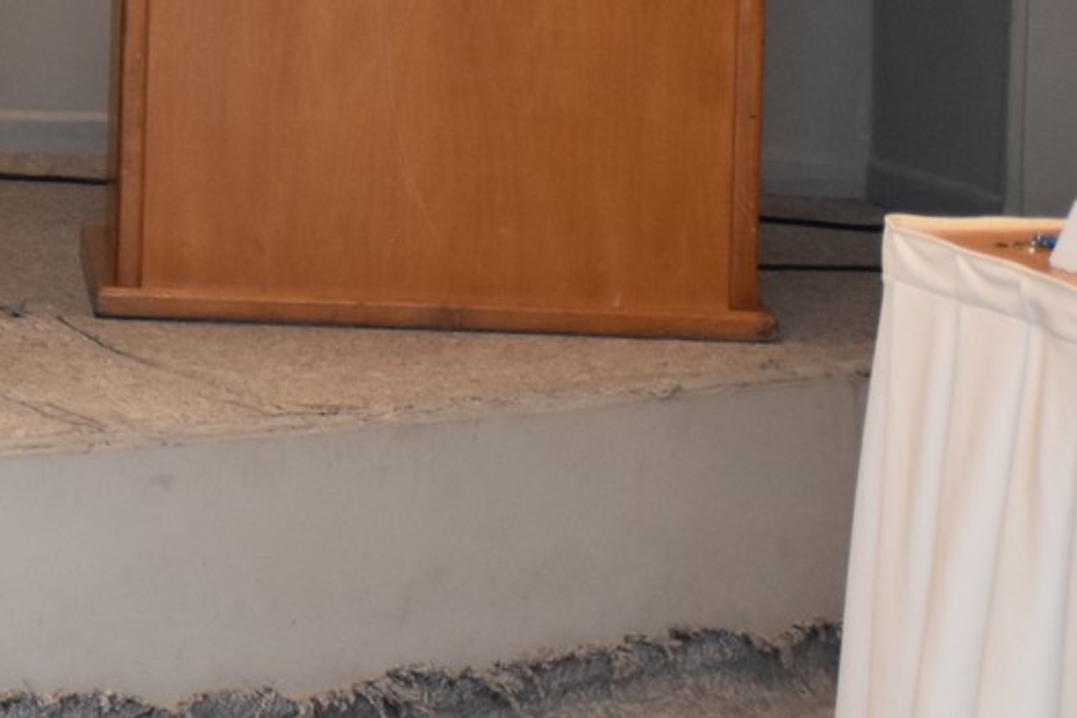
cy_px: -244
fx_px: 7354
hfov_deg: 8.1
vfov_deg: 5.6
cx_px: -788
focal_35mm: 246
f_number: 5
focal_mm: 45
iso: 800
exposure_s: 1/100
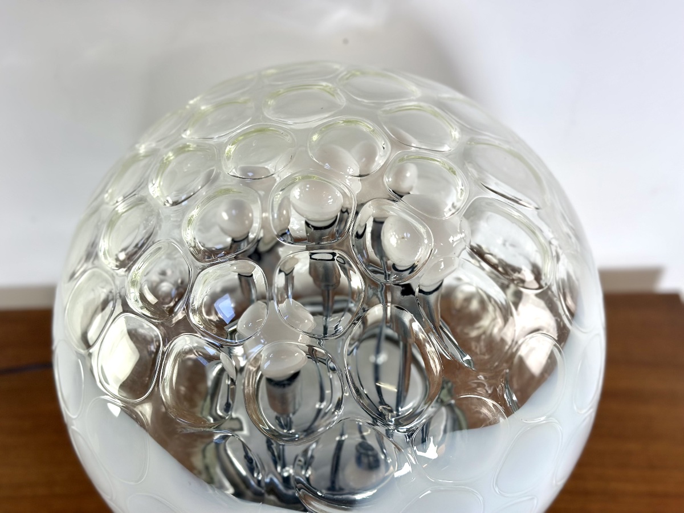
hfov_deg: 39.7
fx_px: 948
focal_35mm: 48
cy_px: 256
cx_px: 342
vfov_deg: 30.3
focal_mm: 6.86
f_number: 1.78
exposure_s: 1/202
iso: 80
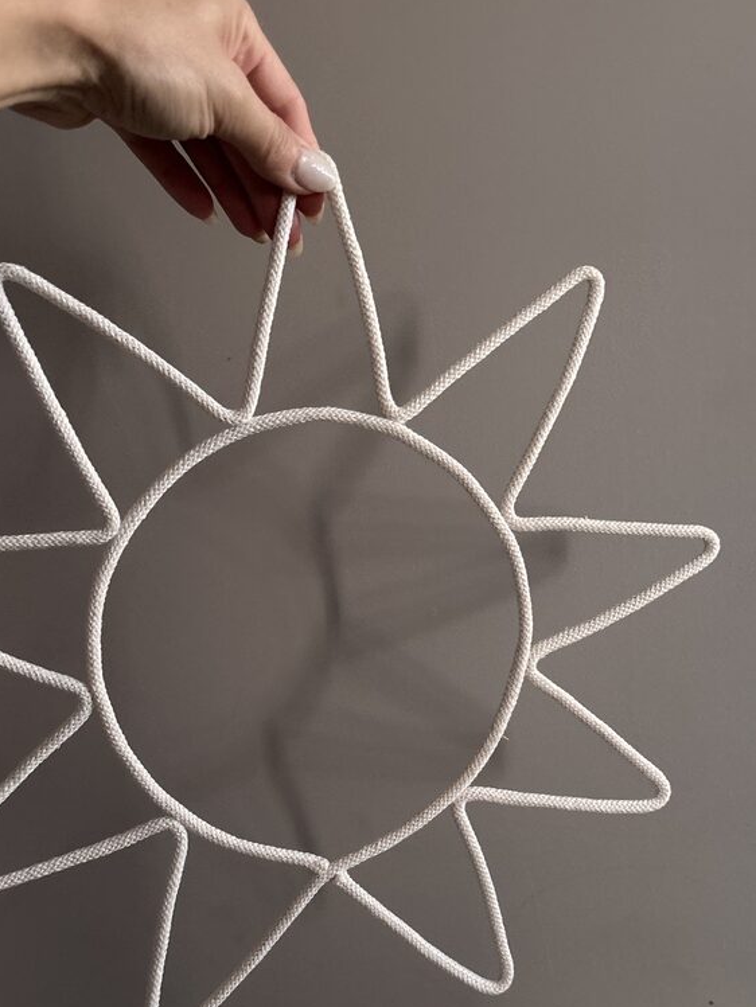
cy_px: 627
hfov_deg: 40.6
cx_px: 308
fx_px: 1019
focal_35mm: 35
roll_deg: +4.5
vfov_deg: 52.1
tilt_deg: -12.5
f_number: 1.6
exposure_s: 1/31
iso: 640
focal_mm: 5.96
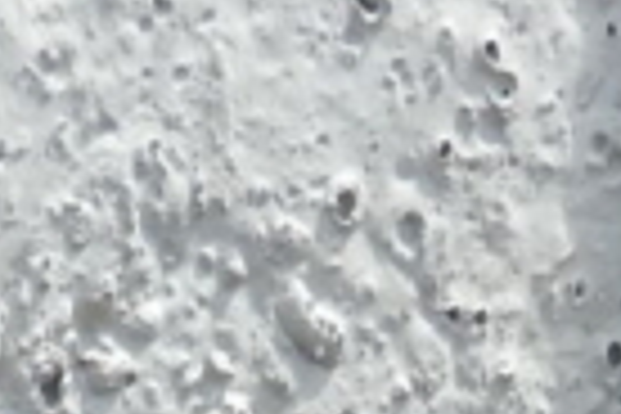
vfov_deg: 6.0
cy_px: 1613
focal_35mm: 194
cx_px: 108
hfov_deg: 10.6
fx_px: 3346
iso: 80
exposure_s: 1/640
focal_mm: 4.5
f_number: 3
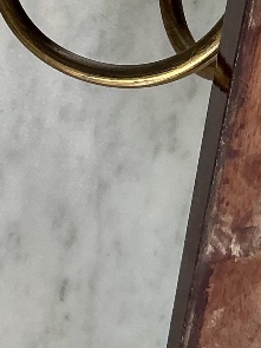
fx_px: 1187
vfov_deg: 16.3
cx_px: -172
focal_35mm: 118
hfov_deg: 11.8
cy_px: -25
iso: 50
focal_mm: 3
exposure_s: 1/120
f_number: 1.8
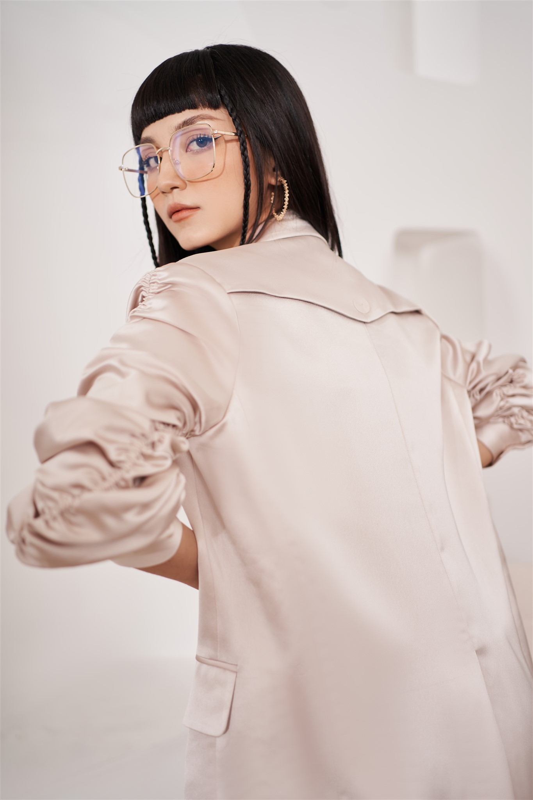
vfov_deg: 54.4
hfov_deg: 37.8
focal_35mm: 35
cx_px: 266
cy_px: 400
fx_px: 777
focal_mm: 35
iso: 100
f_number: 2.2
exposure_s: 1/125
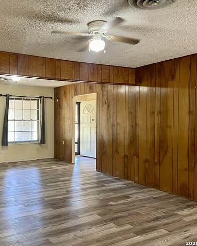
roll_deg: -0.7
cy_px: 123
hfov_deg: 42.6
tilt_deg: -2.3
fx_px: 248
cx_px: 62
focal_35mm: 34
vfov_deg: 52.9
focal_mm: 5.7
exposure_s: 1/60
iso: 250
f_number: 1.5
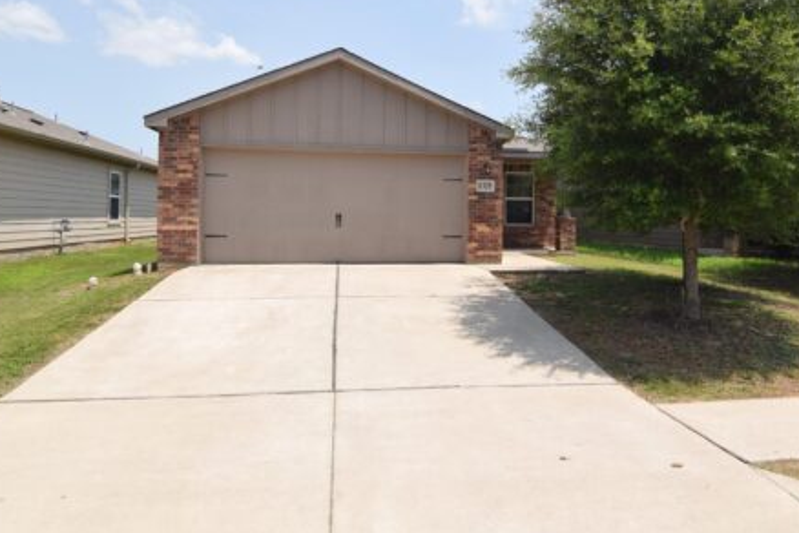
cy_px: 203
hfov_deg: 67.6
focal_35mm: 27
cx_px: 462
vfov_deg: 48.0
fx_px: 592
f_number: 10
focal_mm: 13
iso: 100
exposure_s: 1/200
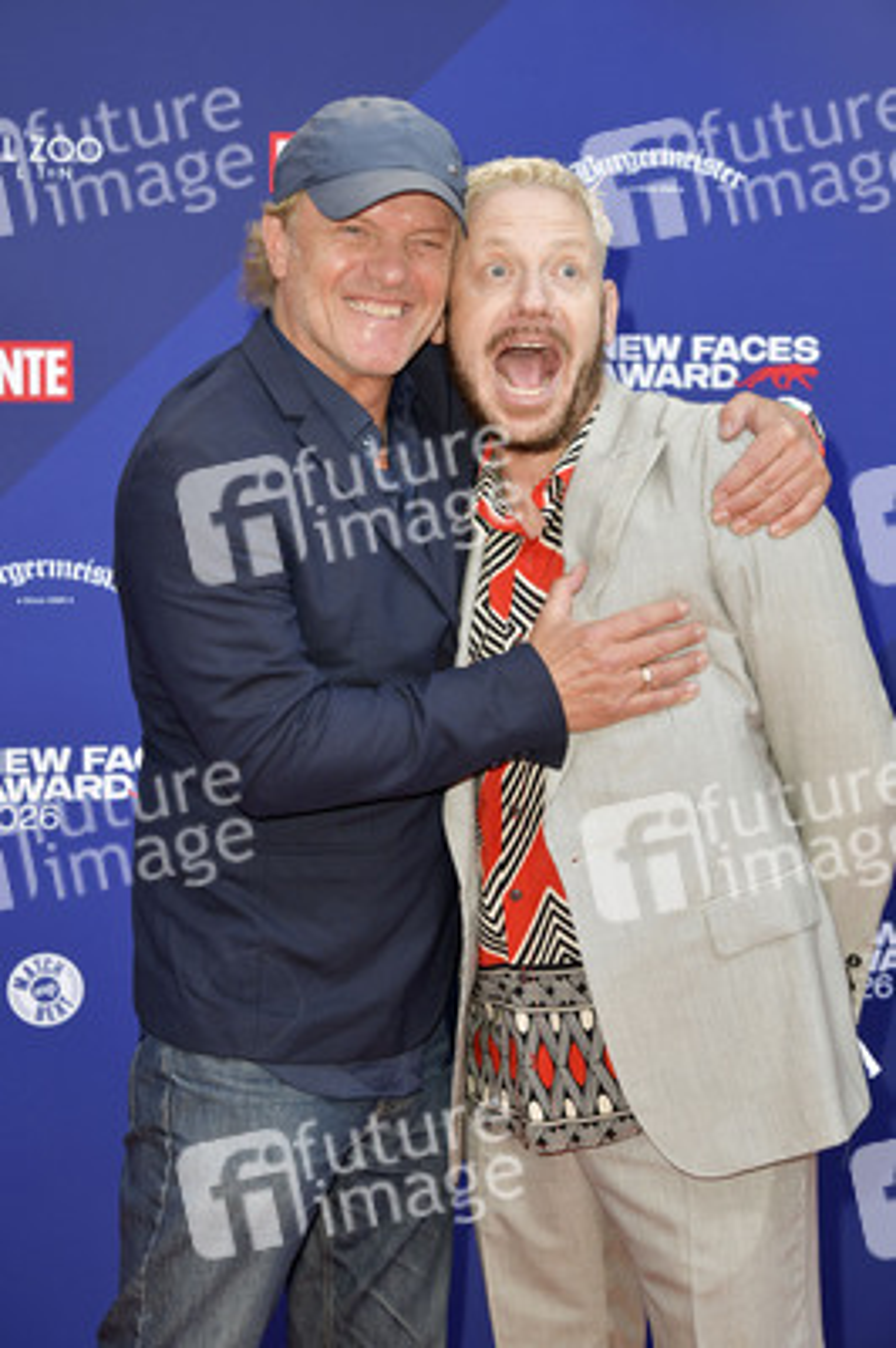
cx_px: 448
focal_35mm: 65
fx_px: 2431
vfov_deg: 31.0
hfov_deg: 20.9
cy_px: 674
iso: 640
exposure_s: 1/200
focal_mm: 65
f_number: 6.3
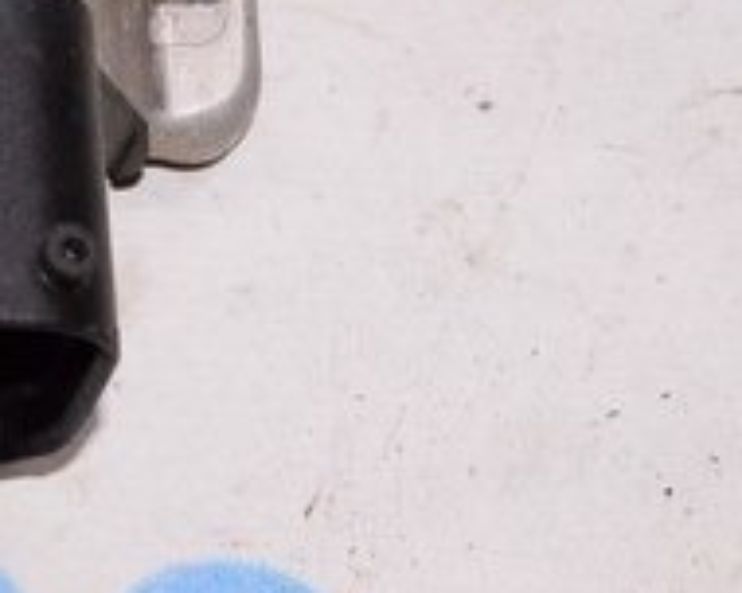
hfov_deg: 9.1
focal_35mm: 197
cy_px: -657
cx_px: -812
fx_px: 4326
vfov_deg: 7.5
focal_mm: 26
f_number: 8
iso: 1600
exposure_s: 1/160
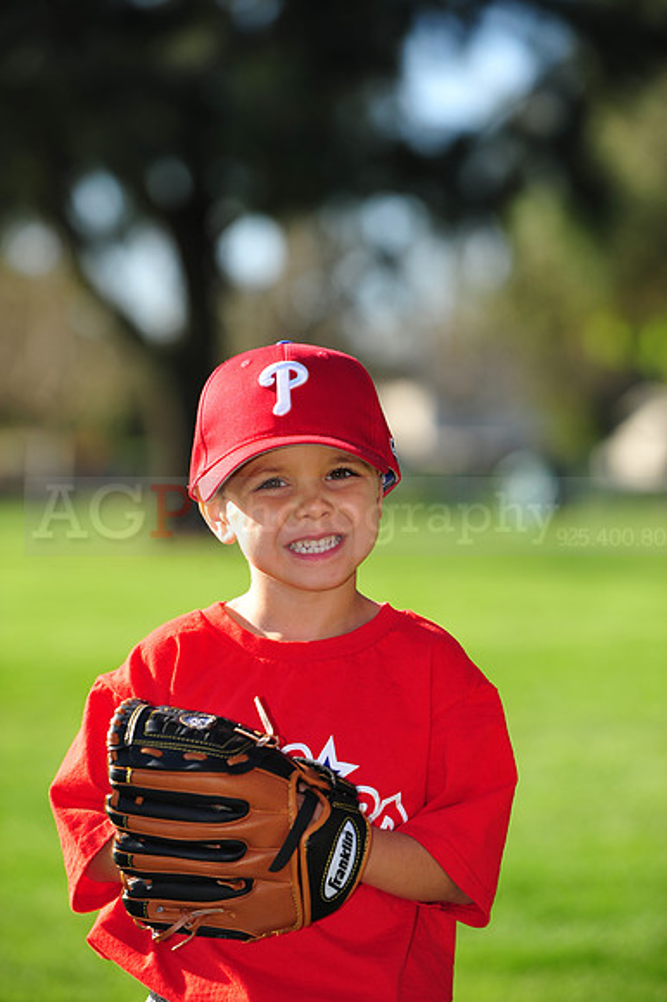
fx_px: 4034
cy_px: 501
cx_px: 334
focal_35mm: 145
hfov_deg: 9.5
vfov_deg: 14.2
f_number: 4.5
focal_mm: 145
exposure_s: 1/800
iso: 200
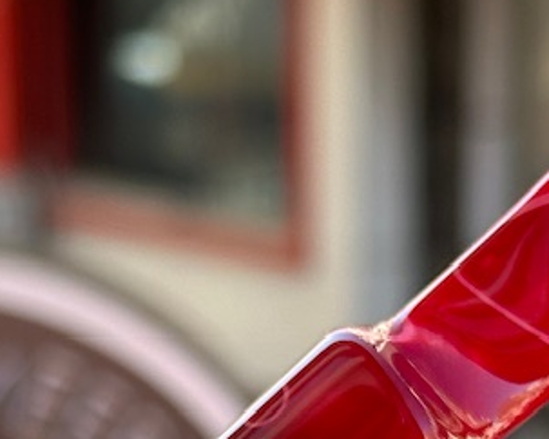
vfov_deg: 7.6
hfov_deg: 9.7
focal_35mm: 198
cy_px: 700
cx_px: 74
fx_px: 3215
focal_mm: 6.86
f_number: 1.78
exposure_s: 1/508
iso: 64
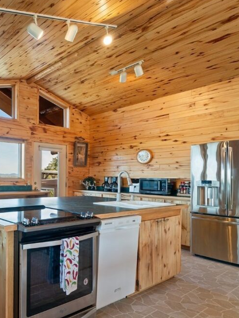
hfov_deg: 48.6
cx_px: 10
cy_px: 153
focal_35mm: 24
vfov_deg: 71.6
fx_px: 221
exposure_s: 1/8
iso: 320
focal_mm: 16
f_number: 8
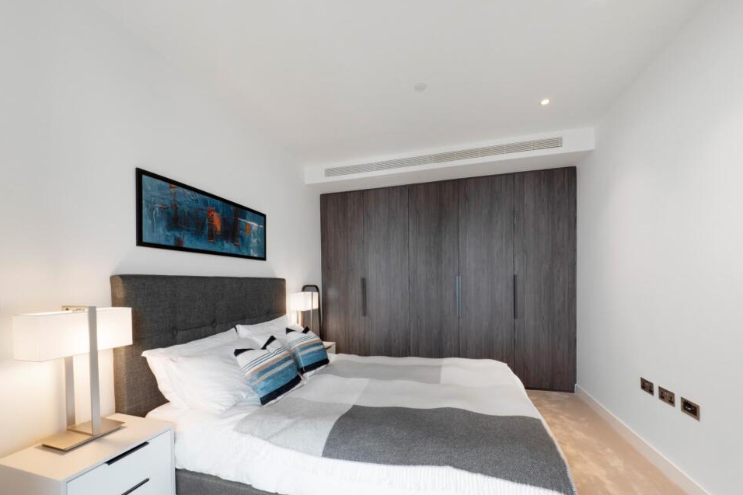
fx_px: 310
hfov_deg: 100.4
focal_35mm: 15
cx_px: 358
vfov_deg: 77.3
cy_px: 251
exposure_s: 1/5
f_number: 16
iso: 250
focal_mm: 14
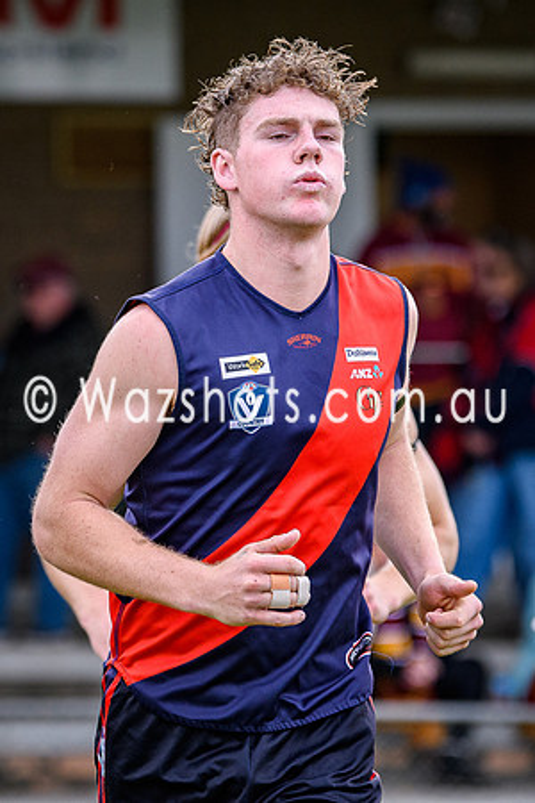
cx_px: 149
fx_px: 8735
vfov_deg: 5.3
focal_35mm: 392
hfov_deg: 3.5
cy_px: 366
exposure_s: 1/1600
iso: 640
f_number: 2.8
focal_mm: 145
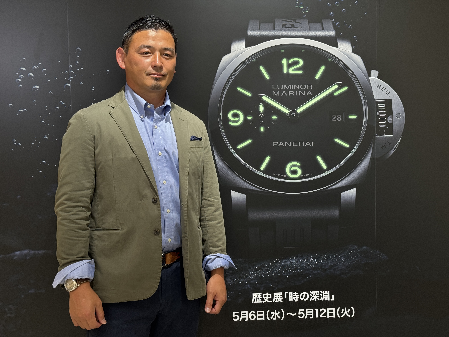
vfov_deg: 30.3
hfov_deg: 39.7
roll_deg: +1.3
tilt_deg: -3.8
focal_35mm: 48
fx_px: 623
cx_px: 224
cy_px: 168
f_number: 1.78
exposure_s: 1/100
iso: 50
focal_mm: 6.76
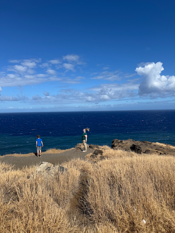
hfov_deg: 56.8
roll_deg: +2.2
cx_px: 88
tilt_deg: -2.3
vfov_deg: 71.6
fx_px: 162
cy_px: 116
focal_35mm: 24
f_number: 1.78
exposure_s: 1/7092
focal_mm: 6.76
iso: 80
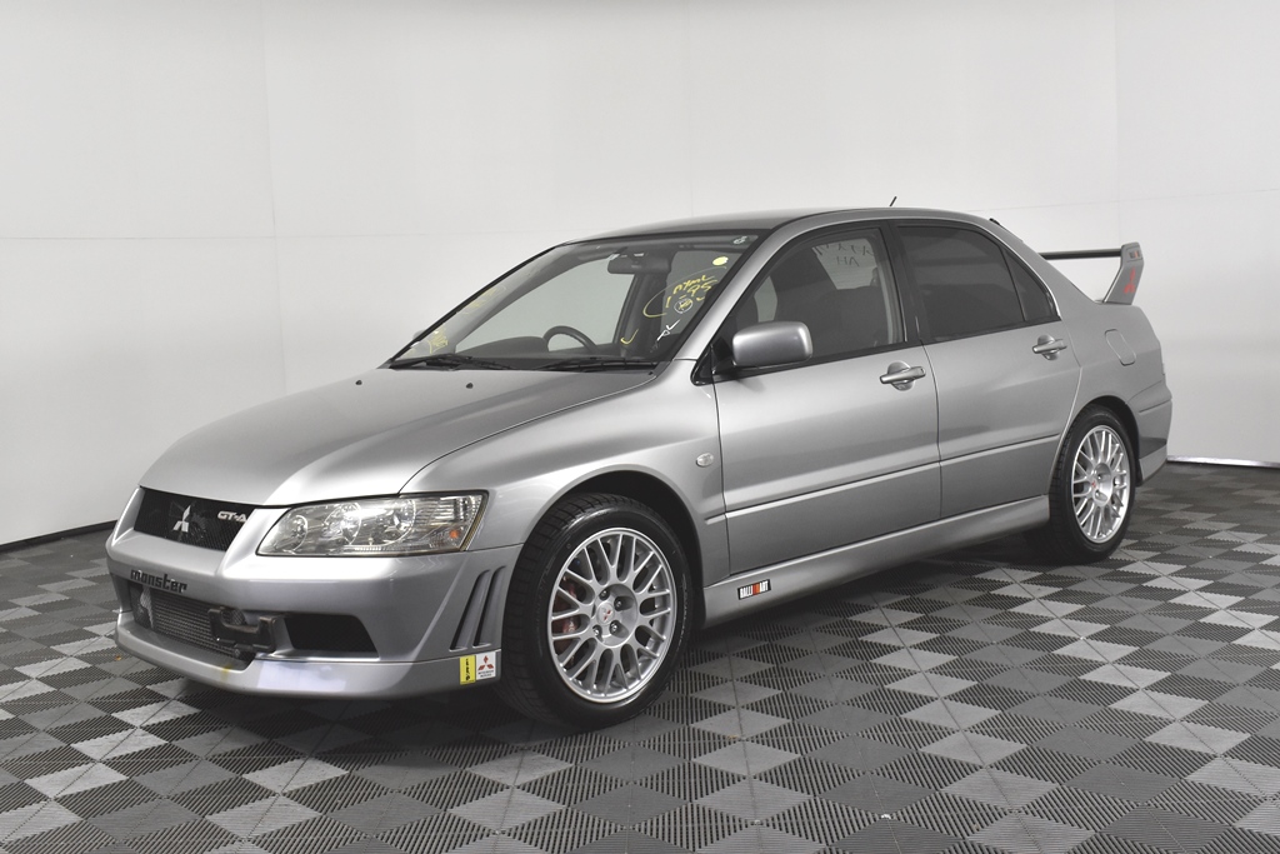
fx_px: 1387
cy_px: 427
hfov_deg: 49.5
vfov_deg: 34.2
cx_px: 640
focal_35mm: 39
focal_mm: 26
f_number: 9
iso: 1600
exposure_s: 1/320
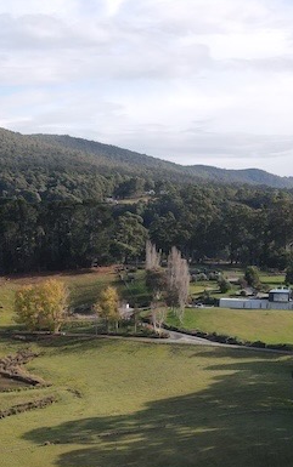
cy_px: 337
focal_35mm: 66
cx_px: -41
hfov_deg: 18.8
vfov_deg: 30.6
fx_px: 842
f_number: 2.8
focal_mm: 4.5
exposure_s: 1/320
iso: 100
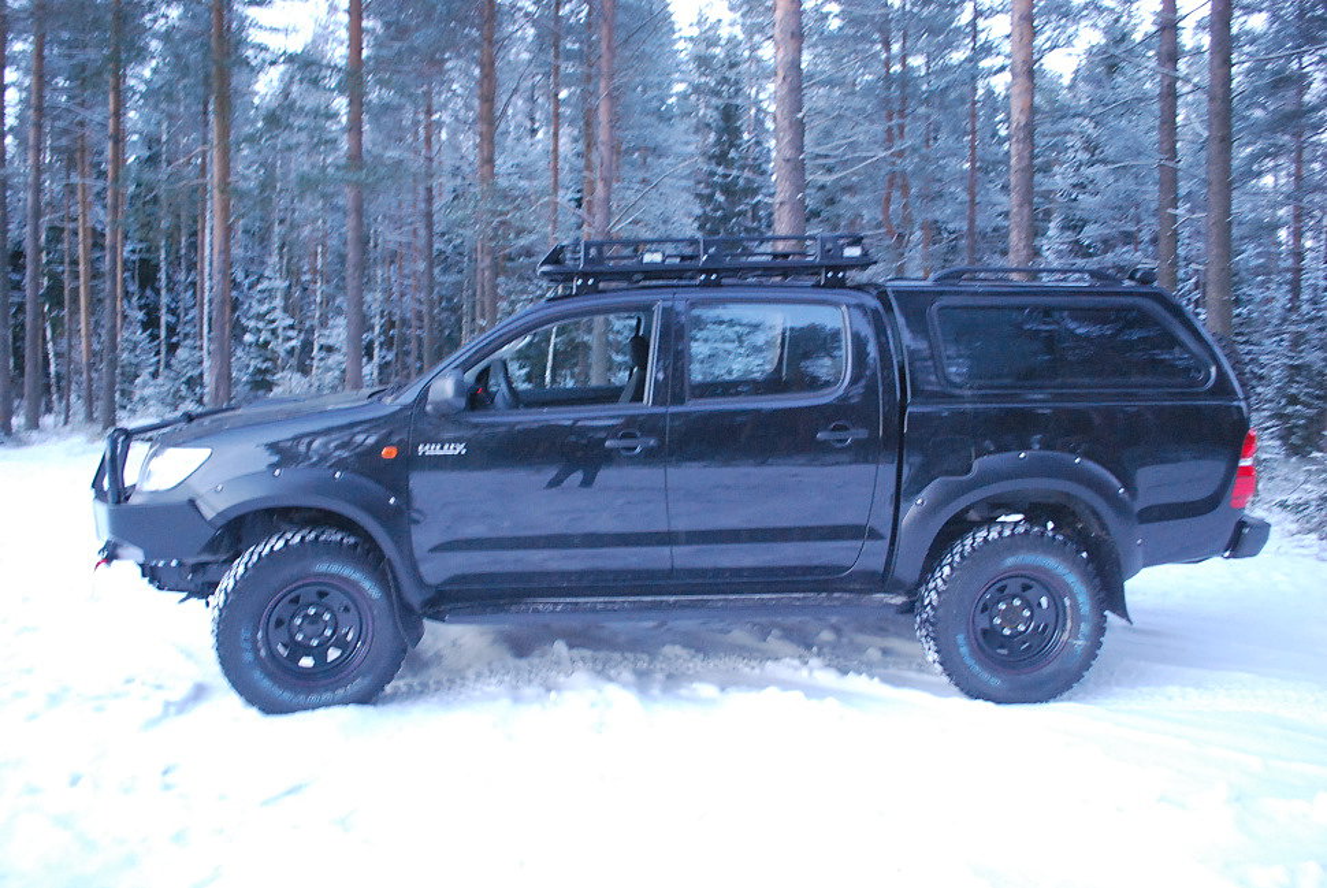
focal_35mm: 27
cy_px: 444
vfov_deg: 48.0
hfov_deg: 67.3
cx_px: 664
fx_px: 996
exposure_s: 1/20
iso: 1600
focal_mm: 18
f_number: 3.8
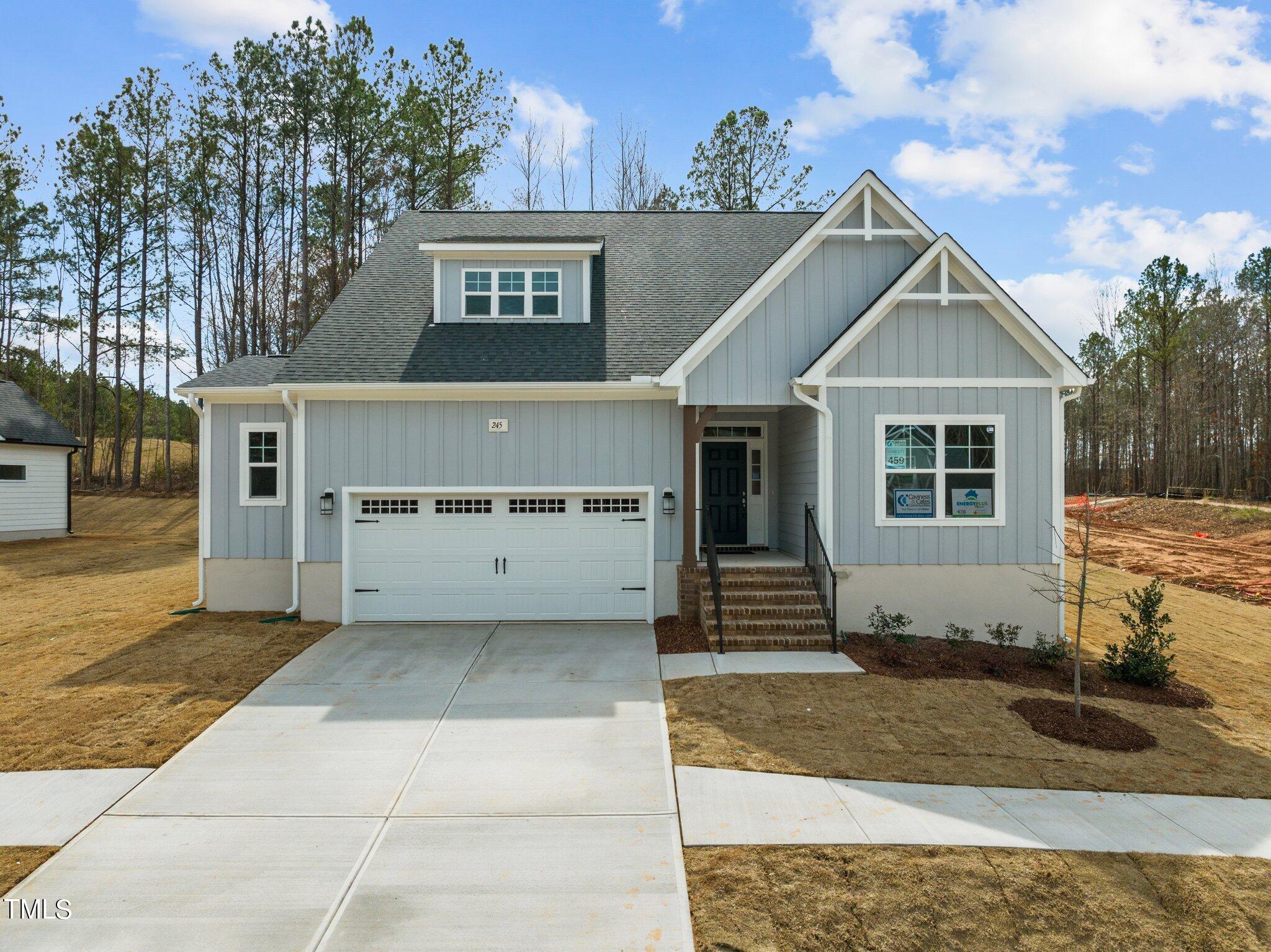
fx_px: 881
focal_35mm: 24
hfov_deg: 71.6
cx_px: 636
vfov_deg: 56.8
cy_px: 476
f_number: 2.8
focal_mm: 12.29
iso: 120
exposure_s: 1/4000
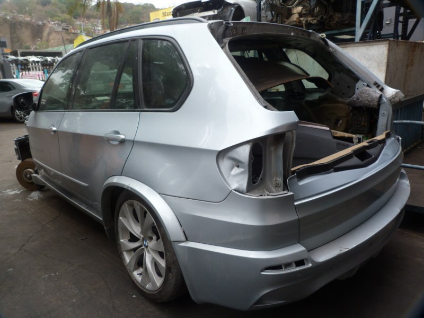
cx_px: 212
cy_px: 159
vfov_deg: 54.9
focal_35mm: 25
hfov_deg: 69.4
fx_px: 306
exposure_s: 1/125
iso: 80
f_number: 3.6
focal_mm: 4.5
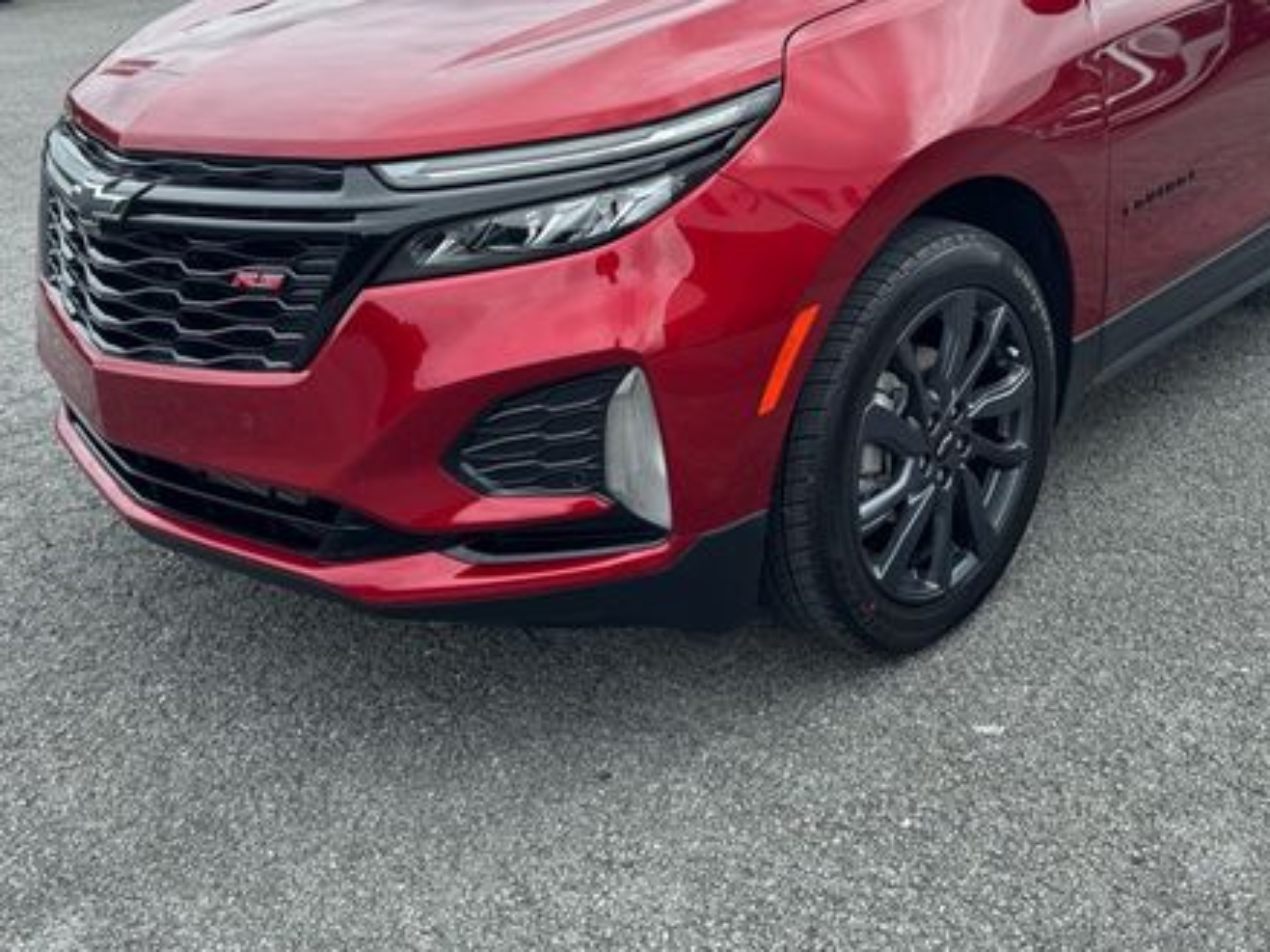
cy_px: 278
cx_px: 735
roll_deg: -0.6
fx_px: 1284
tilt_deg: -19.9
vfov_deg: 39.9
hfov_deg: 52.4
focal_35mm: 35
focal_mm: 6.76
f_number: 1.78
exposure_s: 1/2252
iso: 80
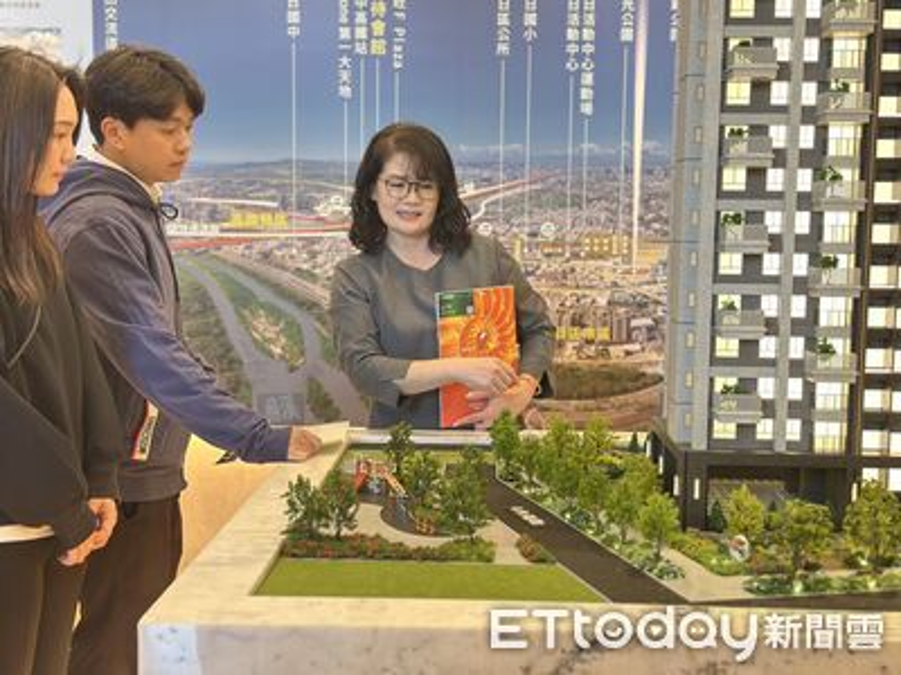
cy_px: 338
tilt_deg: -5.4
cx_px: 450
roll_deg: -0.4
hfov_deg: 39.7
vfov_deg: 30.3
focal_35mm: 48
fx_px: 1249
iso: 320
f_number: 1.78
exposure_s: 1/60
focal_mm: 6.86
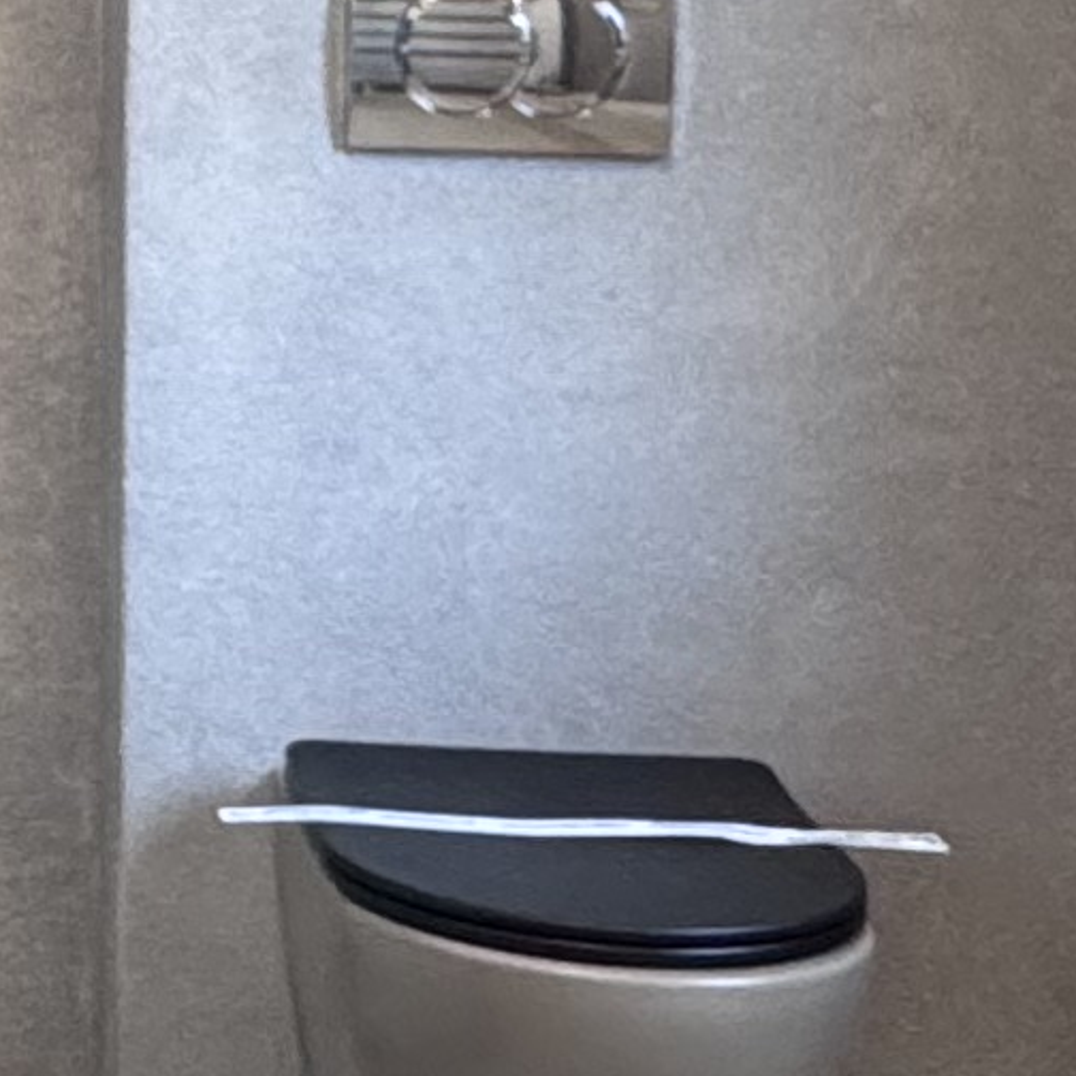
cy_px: -88
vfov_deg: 17.0
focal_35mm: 99
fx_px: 3482
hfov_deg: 15.6
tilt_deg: -0.6
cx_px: -724
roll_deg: +0.0
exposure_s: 1/100
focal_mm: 2.22
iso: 320
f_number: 2.2
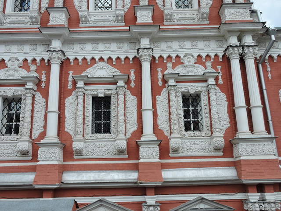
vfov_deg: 42.9
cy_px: 106
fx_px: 268
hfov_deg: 55.4
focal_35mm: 33
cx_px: 140
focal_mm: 5.9
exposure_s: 1/640
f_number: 3.6
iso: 100
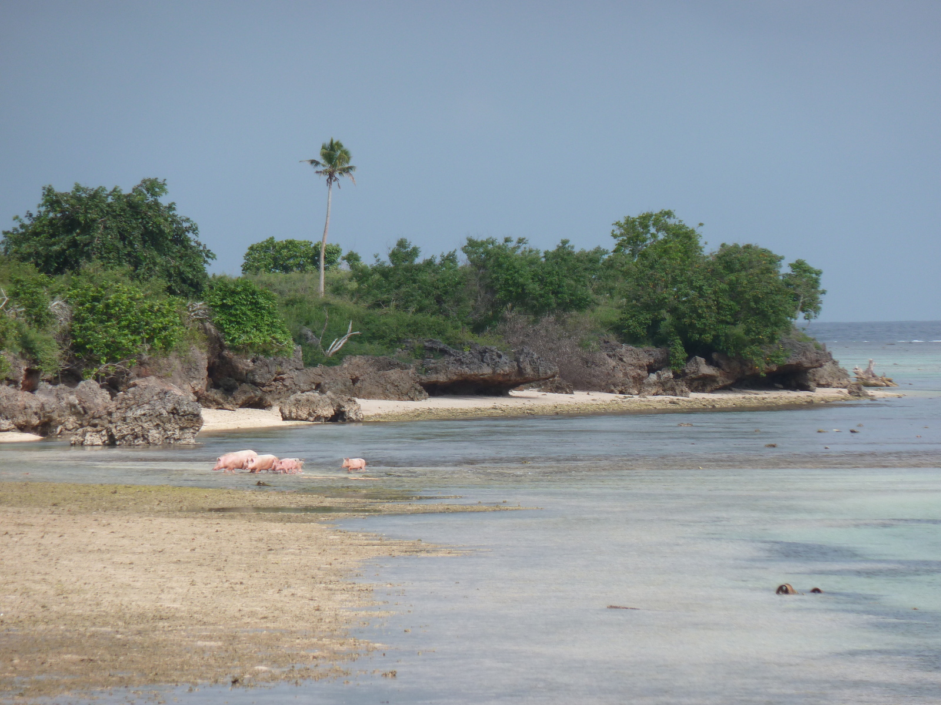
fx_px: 8155
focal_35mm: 300
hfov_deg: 6.6
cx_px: 470
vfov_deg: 5.0
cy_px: 352
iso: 80
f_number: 4.9
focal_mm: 49.2
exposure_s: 1/400
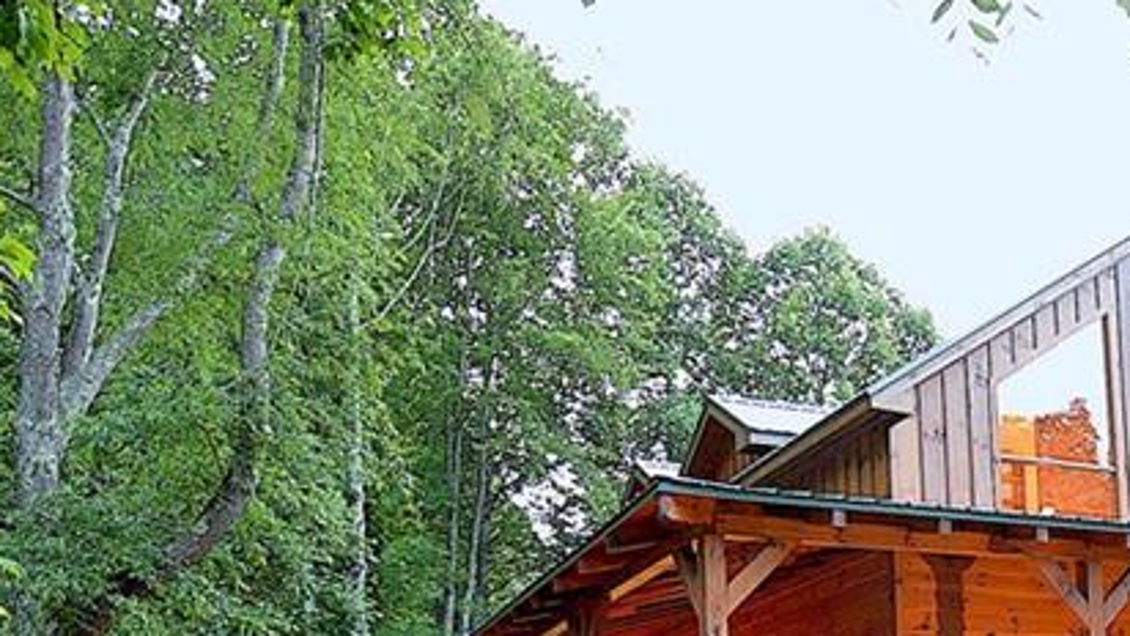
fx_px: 1169
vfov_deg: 27.7
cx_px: 886
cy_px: 707
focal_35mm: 39
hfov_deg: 49.0
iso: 400
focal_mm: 10
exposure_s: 1/1.6
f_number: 3.5
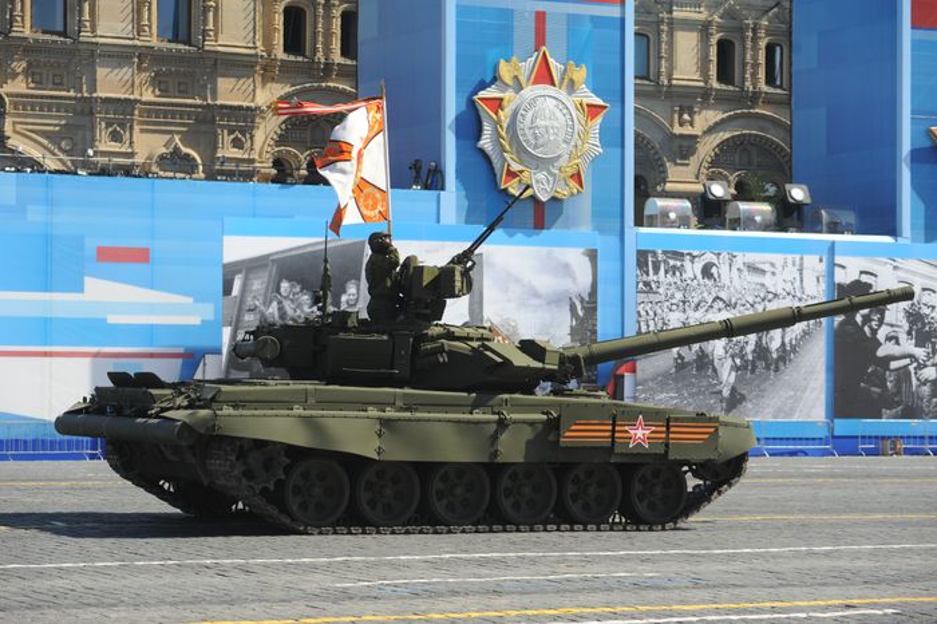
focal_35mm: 105
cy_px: 312
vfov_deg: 13.0
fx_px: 2732
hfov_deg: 19.5
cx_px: 468
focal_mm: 105
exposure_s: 1/640
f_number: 5.6
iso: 500
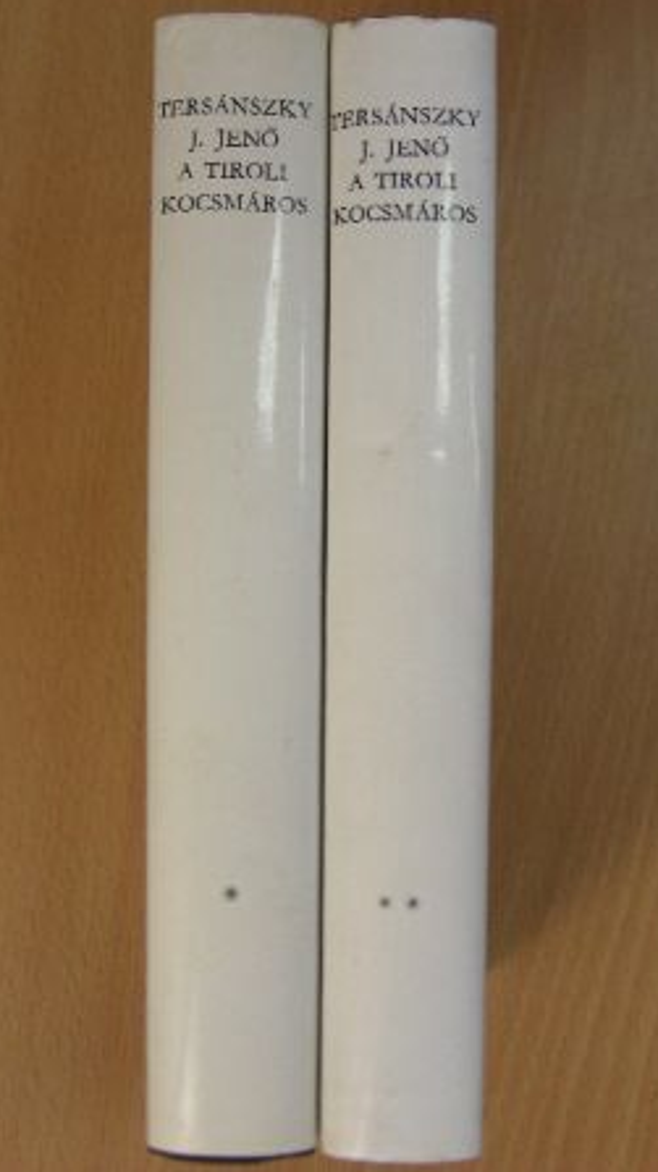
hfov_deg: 22.6
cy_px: 581
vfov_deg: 39.2
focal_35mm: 53
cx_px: 341
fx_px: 1646
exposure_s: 1/30
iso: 100
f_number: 3.5
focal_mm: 8
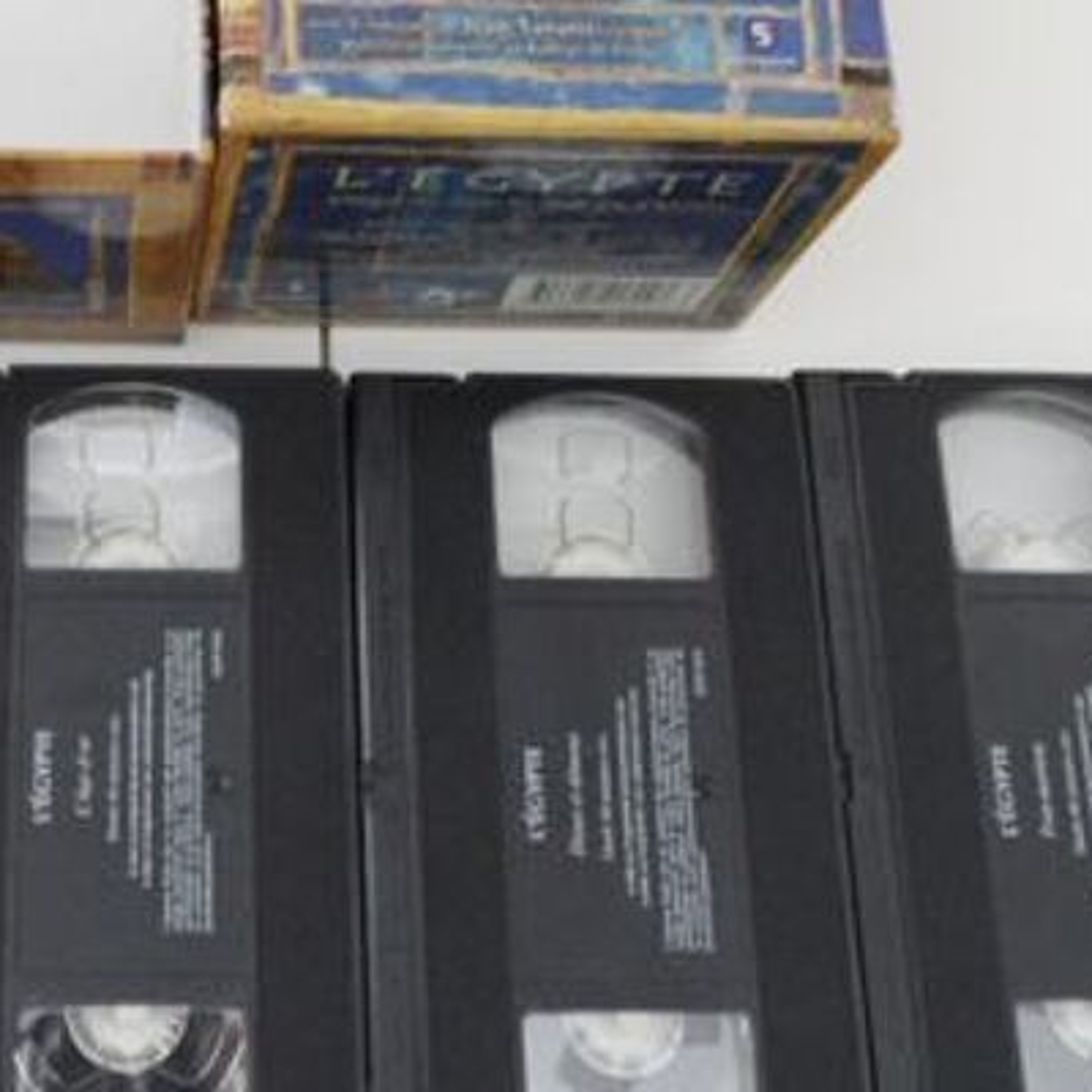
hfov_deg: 31.0
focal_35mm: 53
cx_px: 156
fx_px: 1892
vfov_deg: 32.0
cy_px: 369
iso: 160
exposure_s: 1/30
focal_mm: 3.9
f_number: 3.2
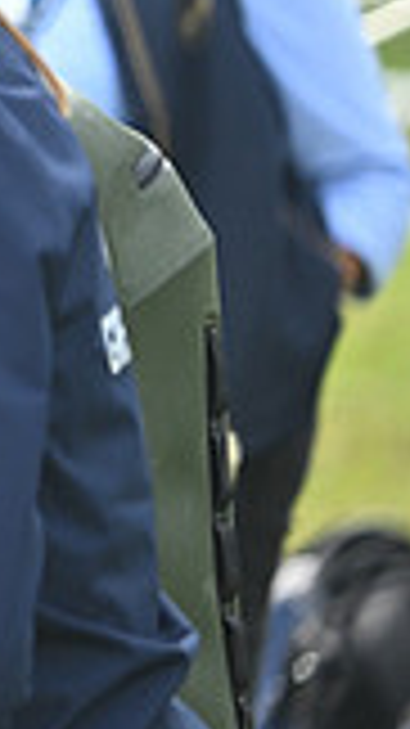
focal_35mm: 751
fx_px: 14530
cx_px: -892
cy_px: -110
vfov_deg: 2.9
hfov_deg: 1.6
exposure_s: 1/1250
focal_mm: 200
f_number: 5
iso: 1100
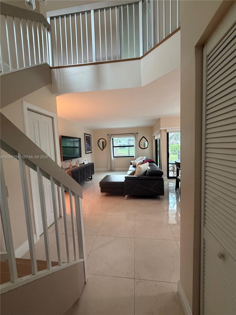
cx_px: 118
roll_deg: +2.5
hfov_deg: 85.7
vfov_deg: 102.1
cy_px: 158
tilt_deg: -4.5
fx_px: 127
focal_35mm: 14
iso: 320
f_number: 2.2
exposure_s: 1/60
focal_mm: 2.22
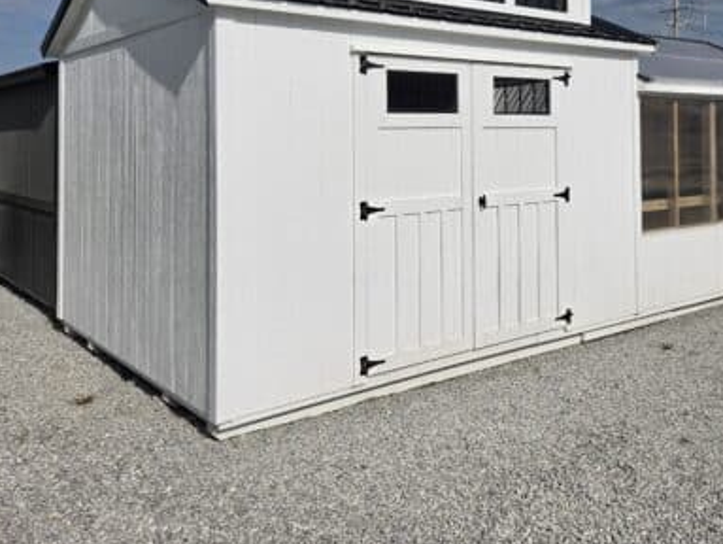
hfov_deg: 51.0
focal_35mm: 36
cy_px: 123
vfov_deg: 38.5
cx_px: 430
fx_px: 753
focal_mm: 5.4
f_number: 1.8
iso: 40
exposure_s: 1/7734
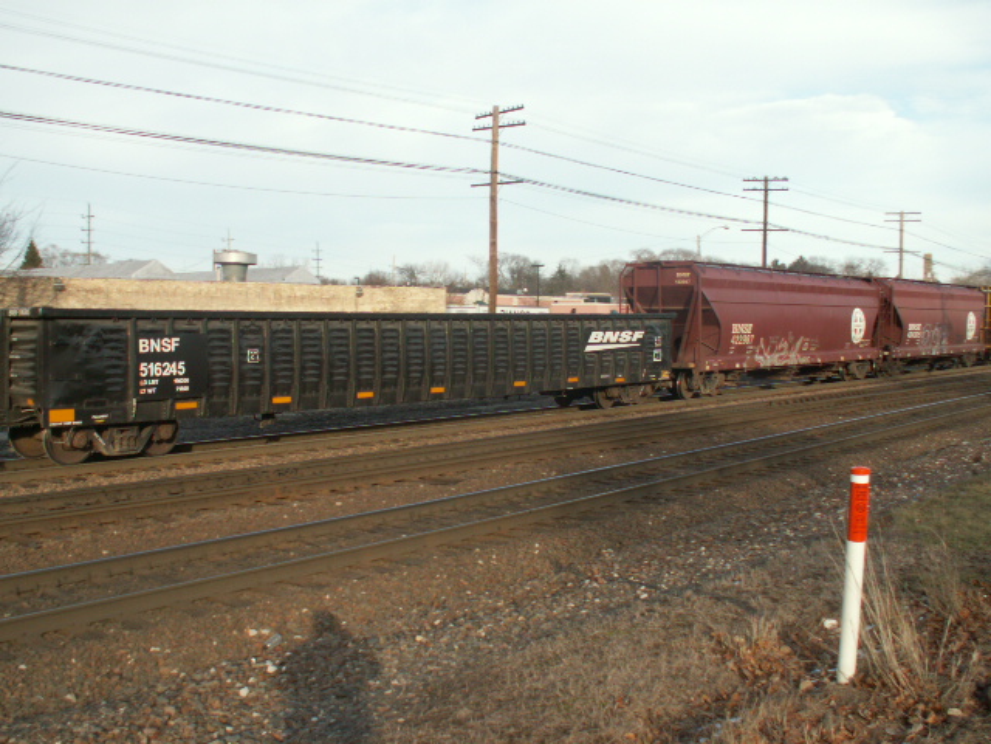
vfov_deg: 40.7
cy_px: 372
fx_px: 1002
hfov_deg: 52.6
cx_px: 496
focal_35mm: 35
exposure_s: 1/250
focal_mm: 5.86
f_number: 3.5
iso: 50
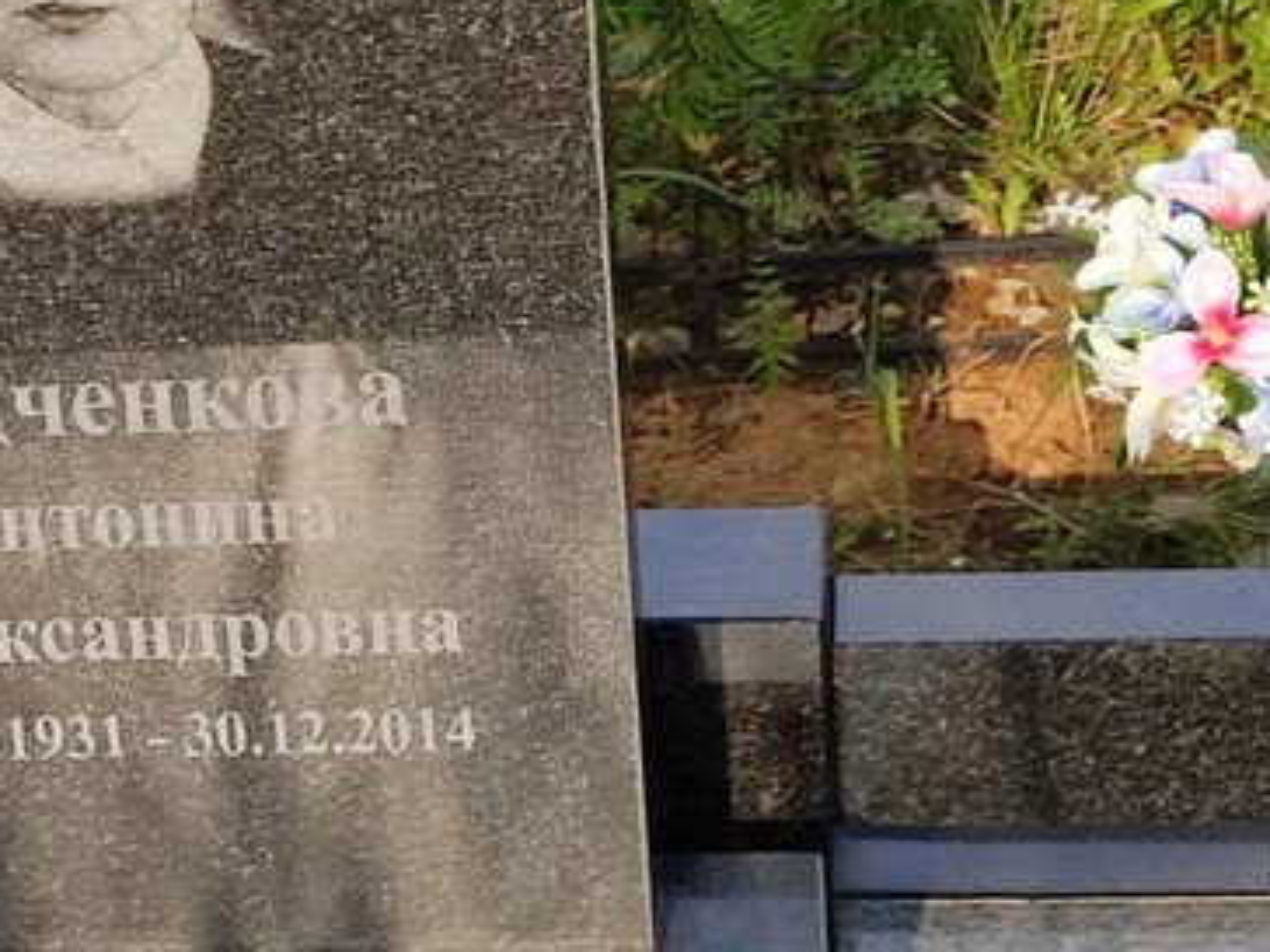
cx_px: 52
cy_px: 216
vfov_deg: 26.2
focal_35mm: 55
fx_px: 2018
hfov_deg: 32.6
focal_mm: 6.04
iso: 50
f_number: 1.9
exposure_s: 1/350
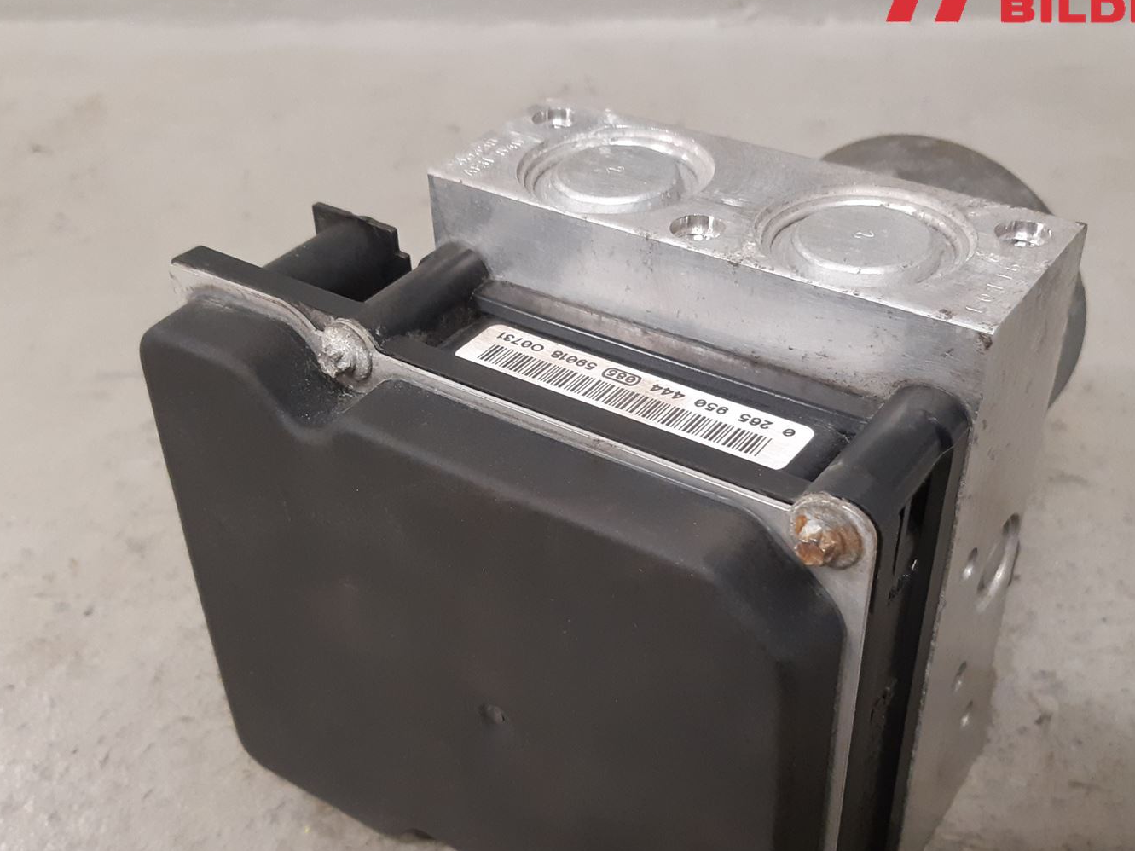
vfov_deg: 35.8
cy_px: 533
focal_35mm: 40
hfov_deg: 46.8
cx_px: 536
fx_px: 1311
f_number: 1.7
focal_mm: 3.93
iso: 250
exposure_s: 1/50
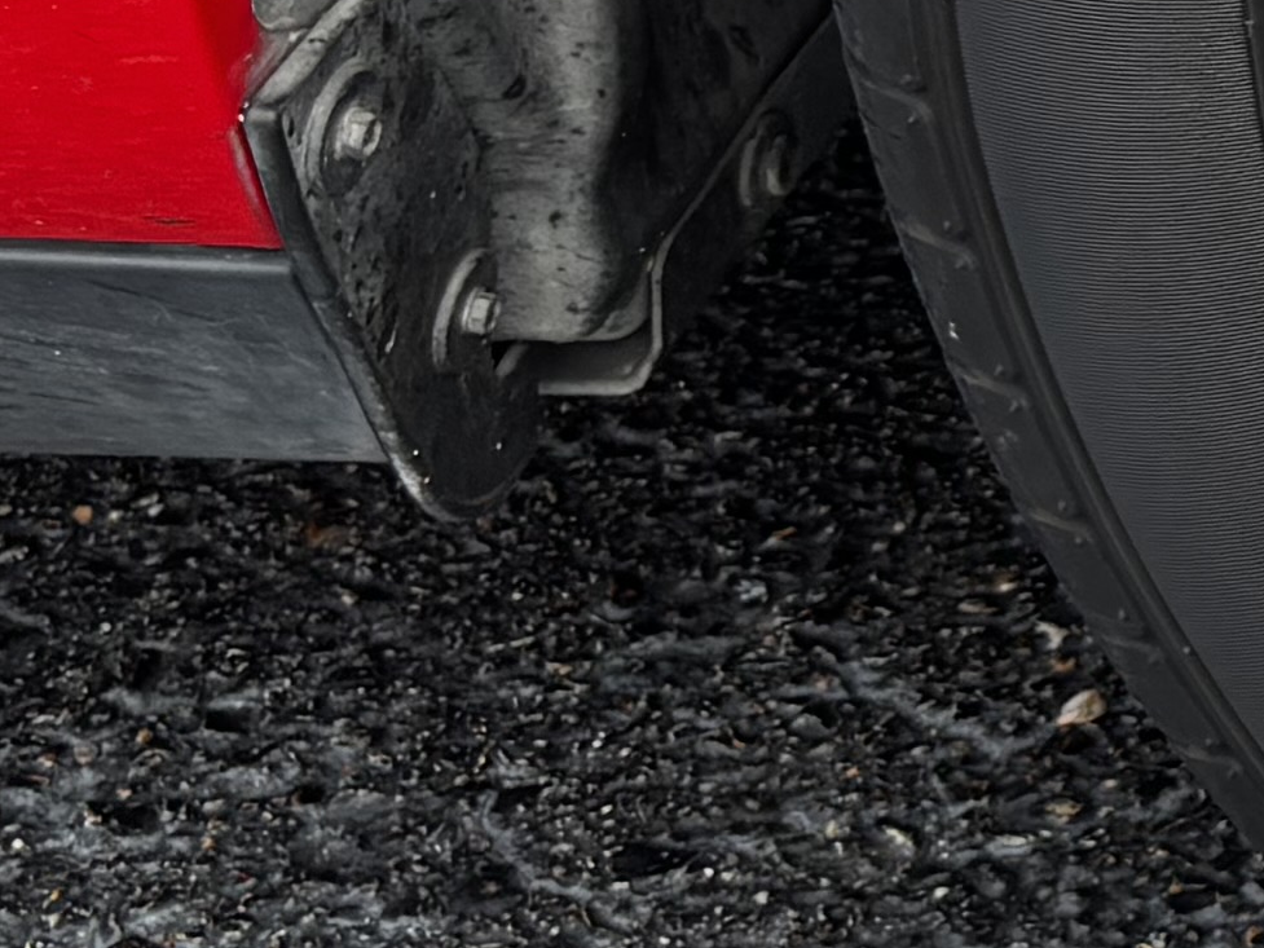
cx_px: 2960
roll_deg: -0.9
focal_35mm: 152
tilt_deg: -29.9
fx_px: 5551
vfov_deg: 9.6
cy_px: -207
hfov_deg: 11.1
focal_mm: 5.96
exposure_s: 1/481
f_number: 1.6
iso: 50
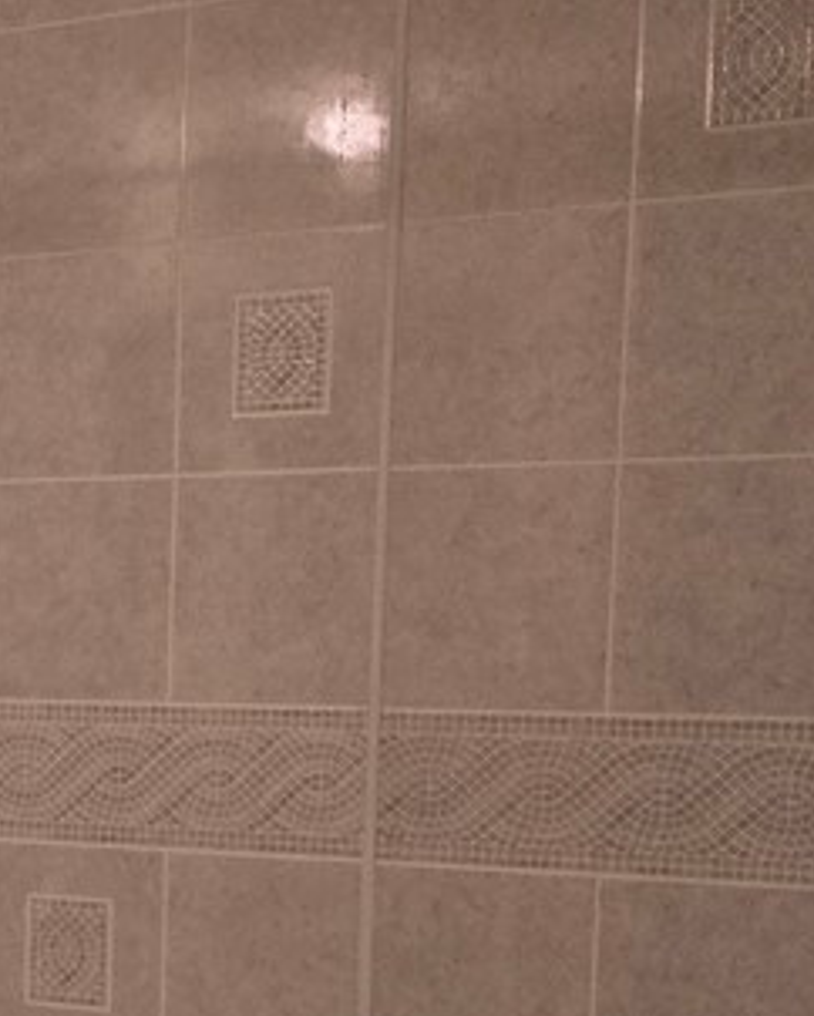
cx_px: -609
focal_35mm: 76
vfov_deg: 24.7
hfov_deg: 17.0
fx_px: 2286
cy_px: 797
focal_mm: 6.3
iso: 640
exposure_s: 1/120
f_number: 1.7
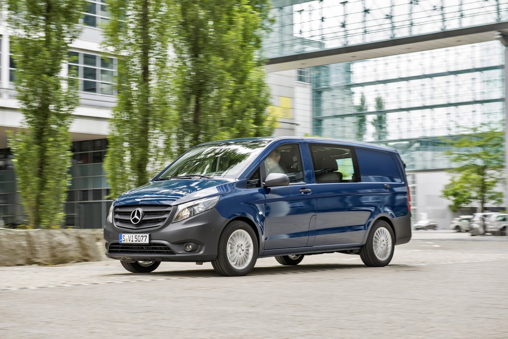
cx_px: 254
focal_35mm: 70
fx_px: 988
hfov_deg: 28.8
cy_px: 170
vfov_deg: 19.5
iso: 160
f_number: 7.1
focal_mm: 70
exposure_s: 1/60
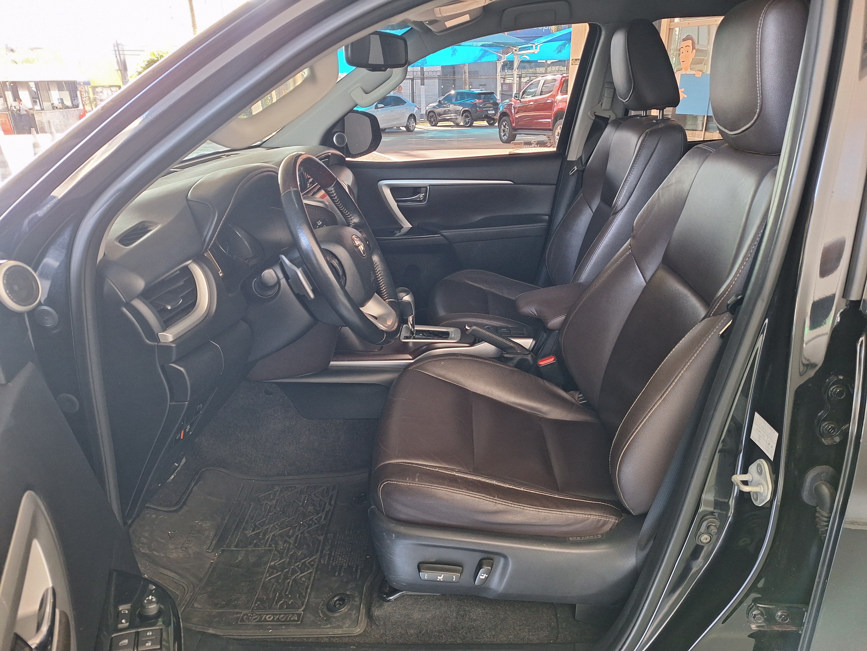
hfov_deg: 73.9
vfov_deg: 58.9
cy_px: 326
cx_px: 434
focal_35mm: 23
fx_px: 576
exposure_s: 1/40
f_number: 1.8
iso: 250
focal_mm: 5.54
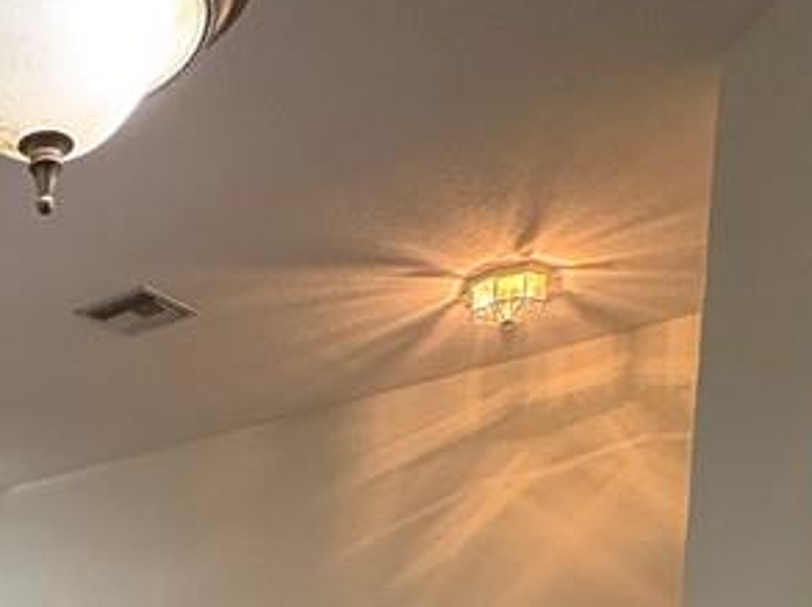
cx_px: -47
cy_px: 873
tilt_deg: -5.0
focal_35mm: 49
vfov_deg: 24.2
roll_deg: -0.6
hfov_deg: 34.5
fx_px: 1148
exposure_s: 1/60
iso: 500
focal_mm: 2.22
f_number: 2.2
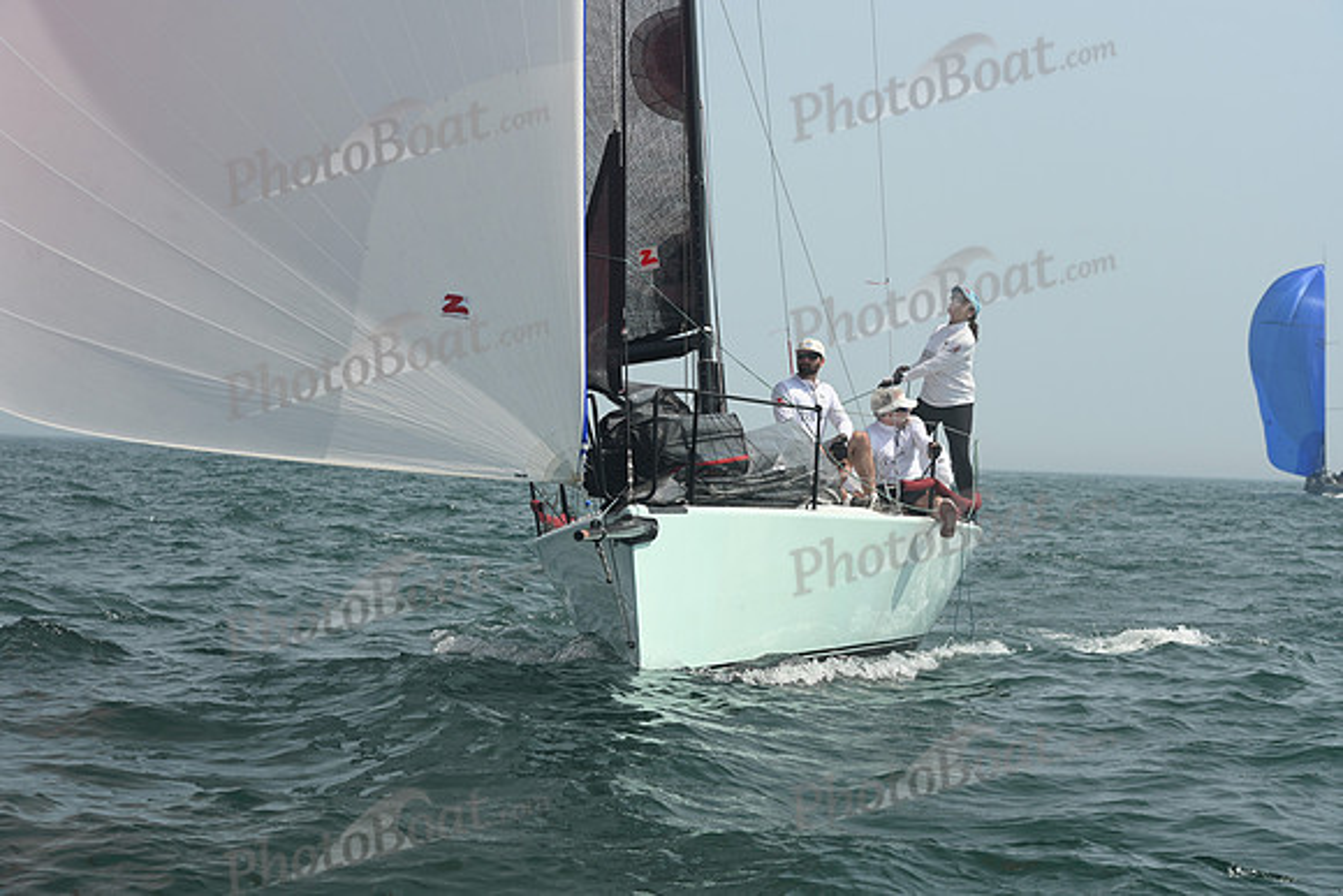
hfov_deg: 20.8
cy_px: 448
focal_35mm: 98
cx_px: 672
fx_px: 3657
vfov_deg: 14.0
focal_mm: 98
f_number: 8
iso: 320
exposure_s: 1/1250
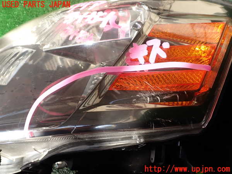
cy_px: 87
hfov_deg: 60.0
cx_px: 116
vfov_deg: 46.8
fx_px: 201
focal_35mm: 30
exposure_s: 1/320
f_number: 3.2
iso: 100
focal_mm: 5.4
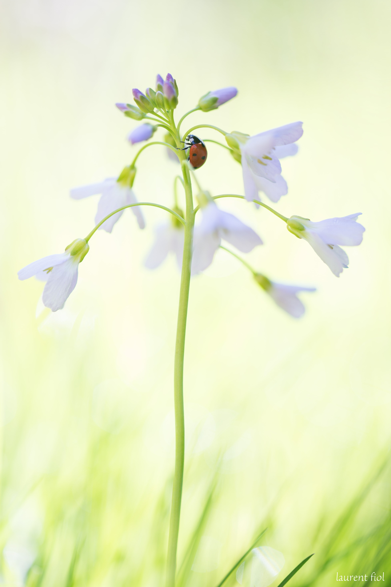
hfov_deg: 13.0
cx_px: 196
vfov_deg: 19.5
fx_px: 1710
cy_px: 294
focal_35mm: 105
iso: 200
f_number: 2.8
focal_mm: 105
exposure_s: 1/125
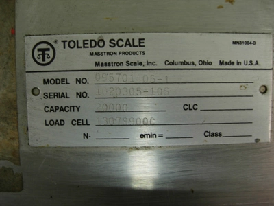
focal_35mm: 36
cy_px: 103
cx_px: 137
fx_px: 285
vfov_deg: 39.7
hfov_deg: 51.4
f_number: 2.7
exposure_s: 1/4
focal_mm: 7.5
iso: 52
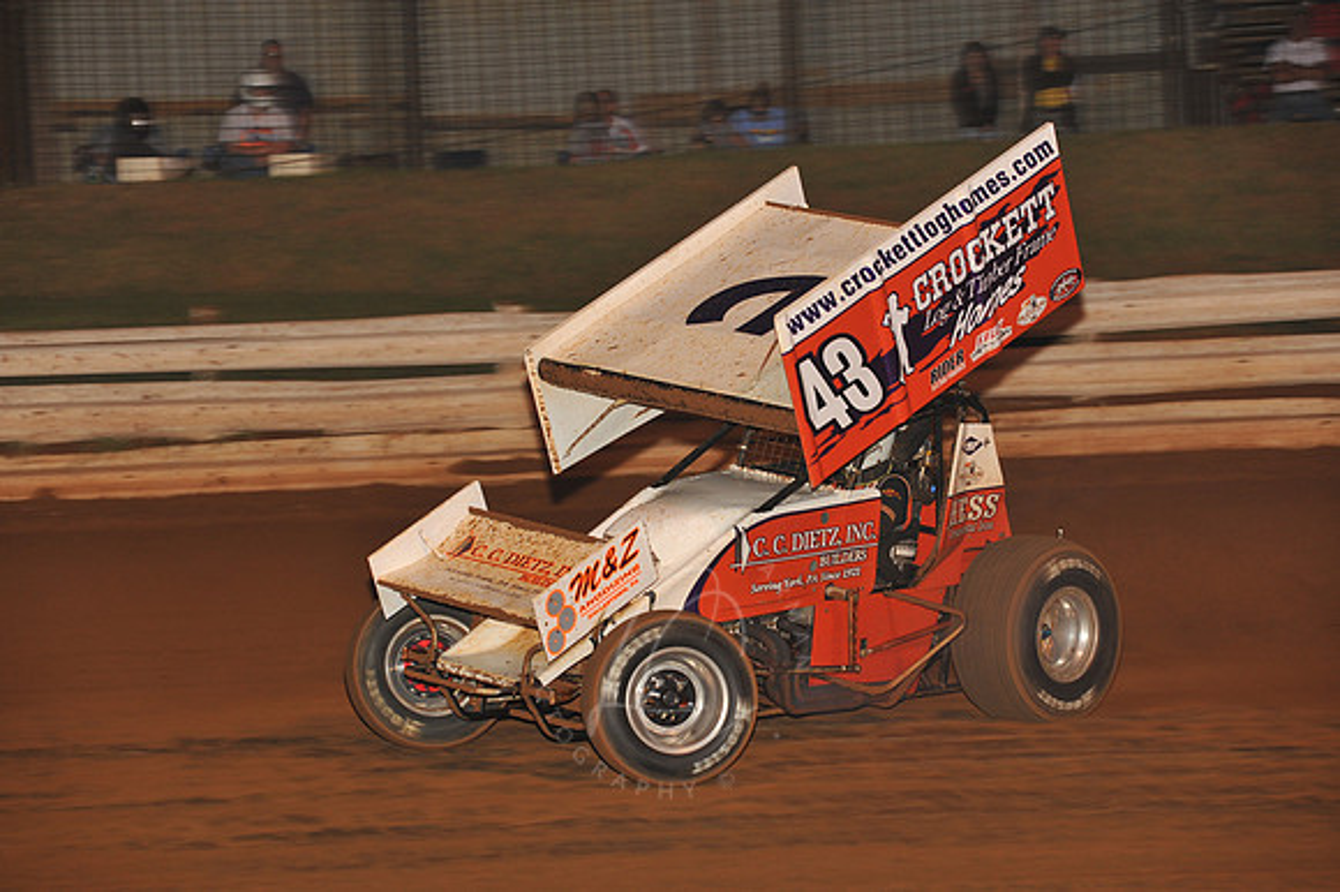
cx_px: 670
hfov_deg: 14.2
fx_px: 5394
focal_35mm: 145
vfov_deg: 9.5
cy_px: 446
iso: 800
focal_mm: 145
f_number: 6.3
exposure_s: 1/250
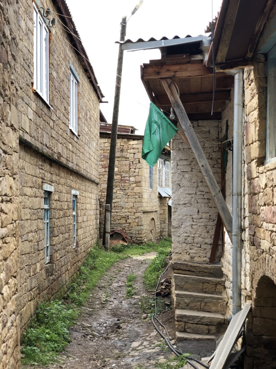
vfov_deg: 36.8
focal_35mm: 52
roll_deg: +1.2
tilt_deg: +4.2
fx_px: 553
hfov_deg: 28.0
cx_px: 138
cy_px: 184
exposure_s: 1/141
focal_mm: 6
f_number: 2.4
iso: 16
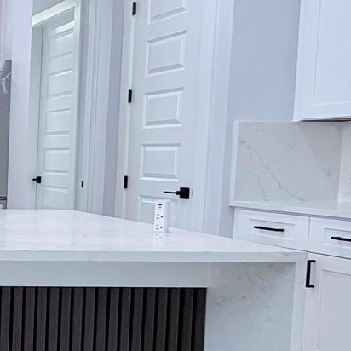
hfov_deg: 23.1
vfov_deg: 35.3
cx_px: -250
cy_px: 187
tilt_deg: -3.1
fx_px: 551
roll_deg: -0.9
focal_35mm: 48
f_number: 2.2
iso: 160
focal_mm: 2.22
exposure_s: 1/120
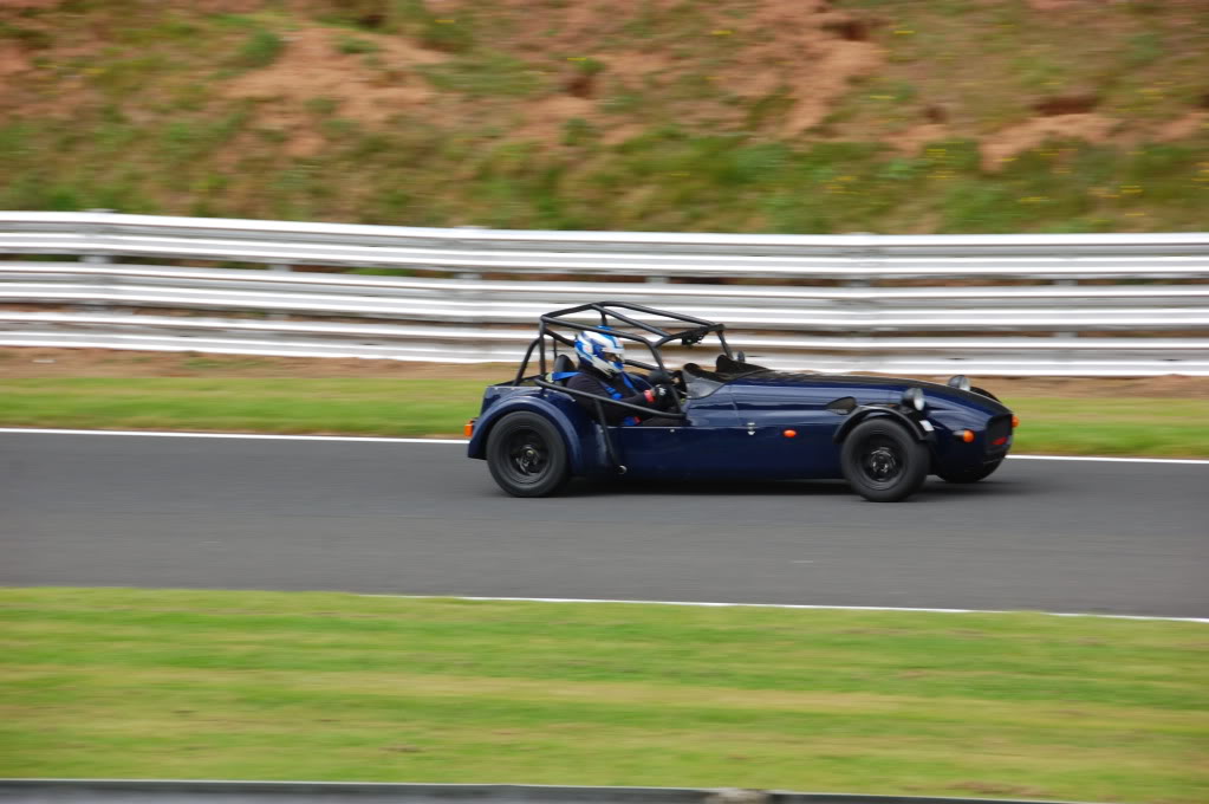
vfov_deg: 7.0
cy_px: 402
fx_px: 6542
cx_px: 604
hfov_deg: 10.6
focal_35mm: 195
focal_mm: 130
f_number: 8
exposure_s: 1/250
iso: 200
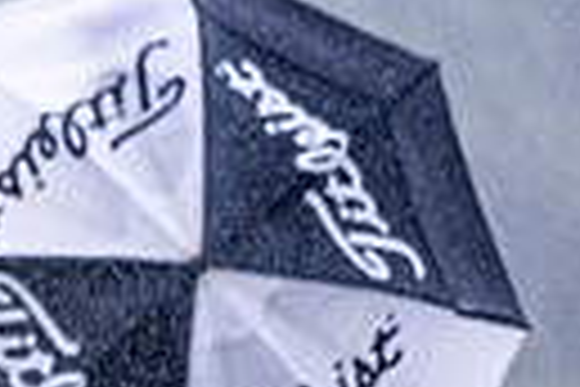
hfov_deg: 1.5
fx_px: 21716
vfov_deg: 1.0
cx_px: -670
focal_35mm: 1348
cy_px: 70
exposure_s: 1/1250
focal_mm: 300
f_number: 4
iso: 500
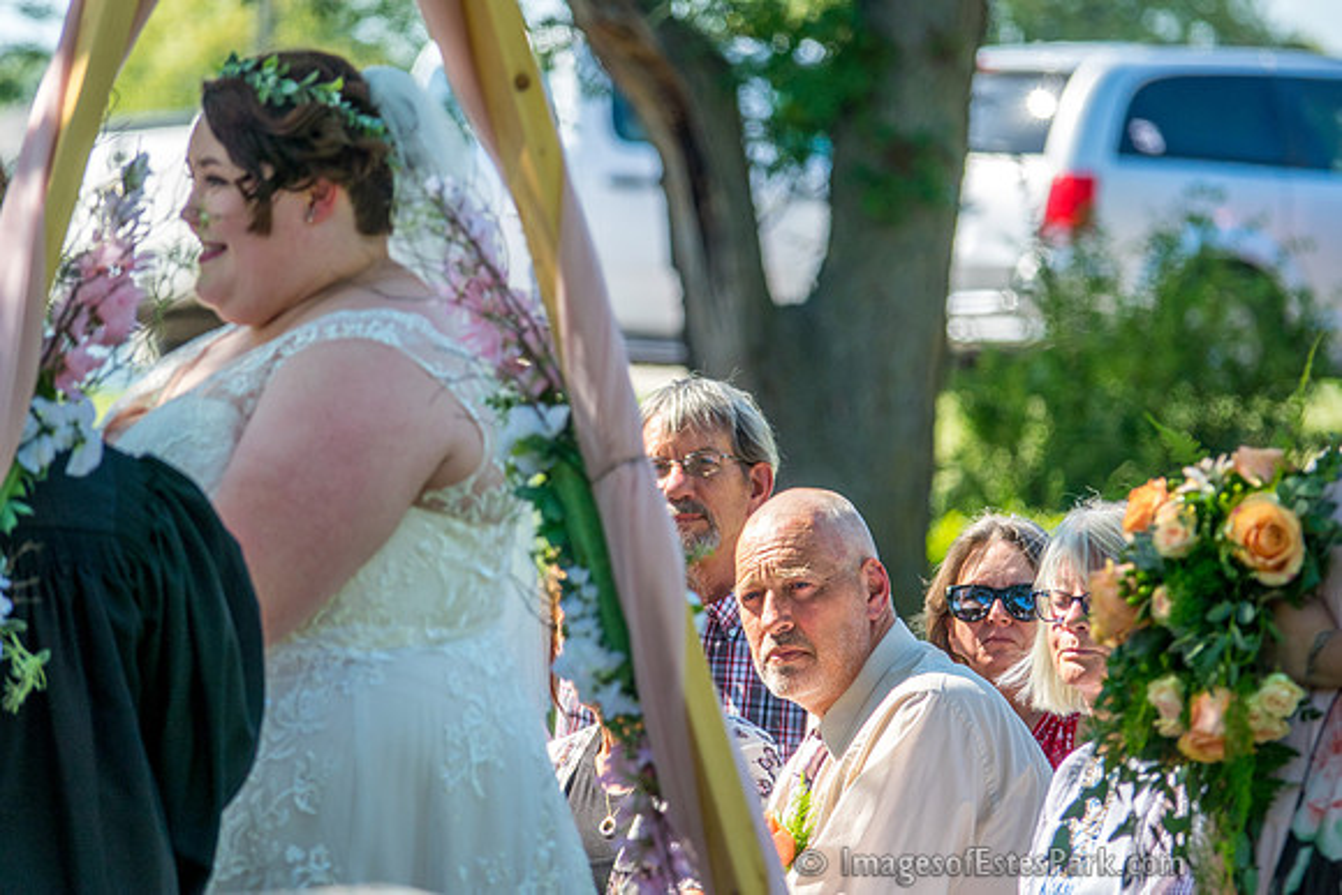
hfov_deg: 4.0
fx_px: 19276
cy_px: 448
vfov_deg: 2.7
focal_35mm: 517
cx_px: 671
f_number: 4
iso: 100
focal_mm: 189.74
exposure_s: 1/320
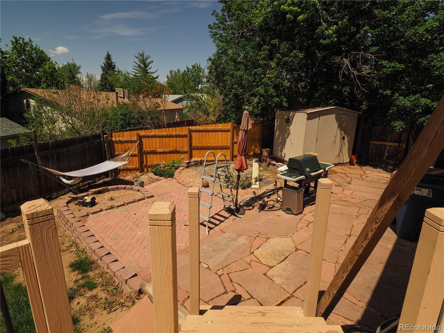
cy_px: 166
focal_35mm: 20
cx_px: 222
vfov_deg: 66.0
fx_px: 257
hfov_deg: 81.7
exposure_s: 1/320
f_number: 11
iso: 200
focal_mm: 10
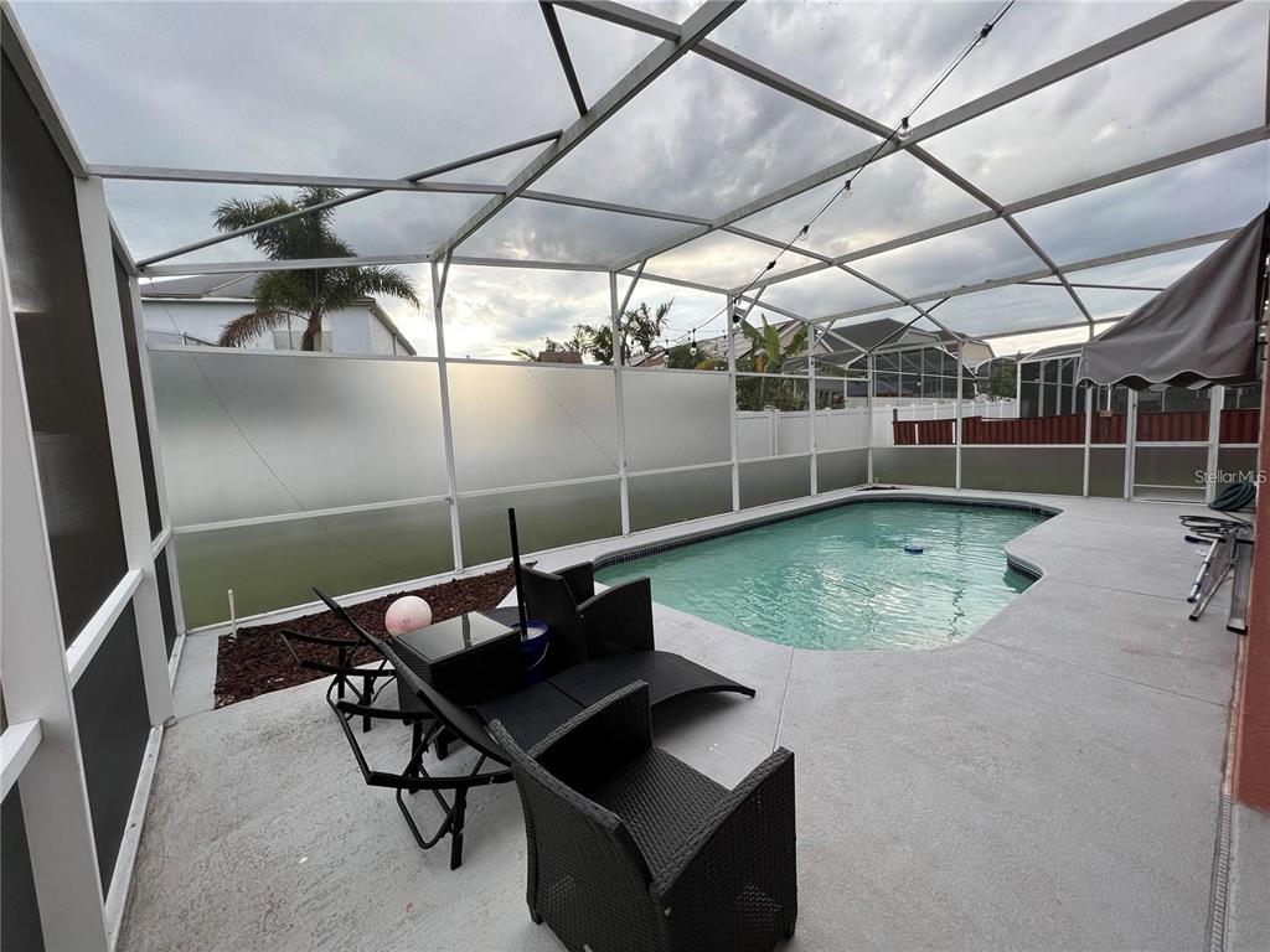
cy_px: 476
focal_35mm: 13
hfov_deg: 106.2
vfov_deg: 89.9
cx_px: 635
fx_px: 477
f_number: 1.8
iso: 32
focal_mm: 1.57
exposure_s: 1/250
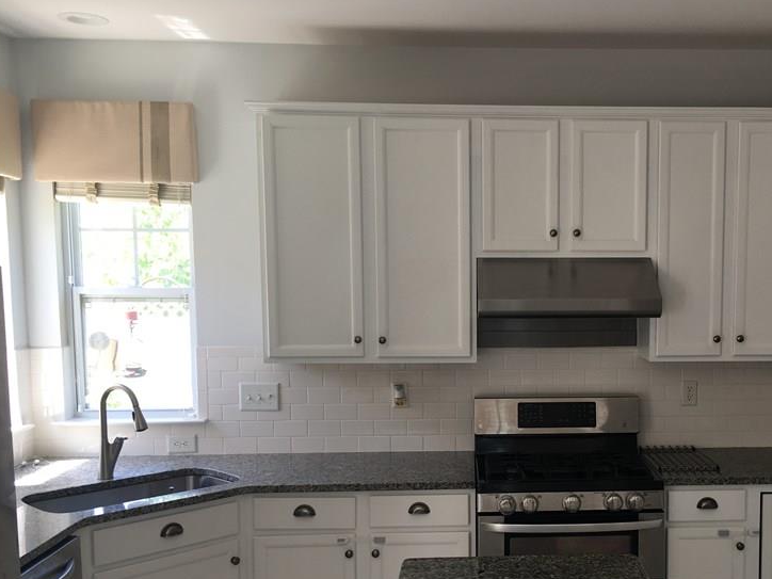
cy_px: 369
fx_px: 914
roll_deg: +0.1
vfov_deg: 34.9
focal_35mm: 41
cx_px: 534
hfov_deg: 44.9
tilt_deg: -4.4
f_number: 2.2
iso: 25
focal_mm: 4.15
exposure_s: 1/40
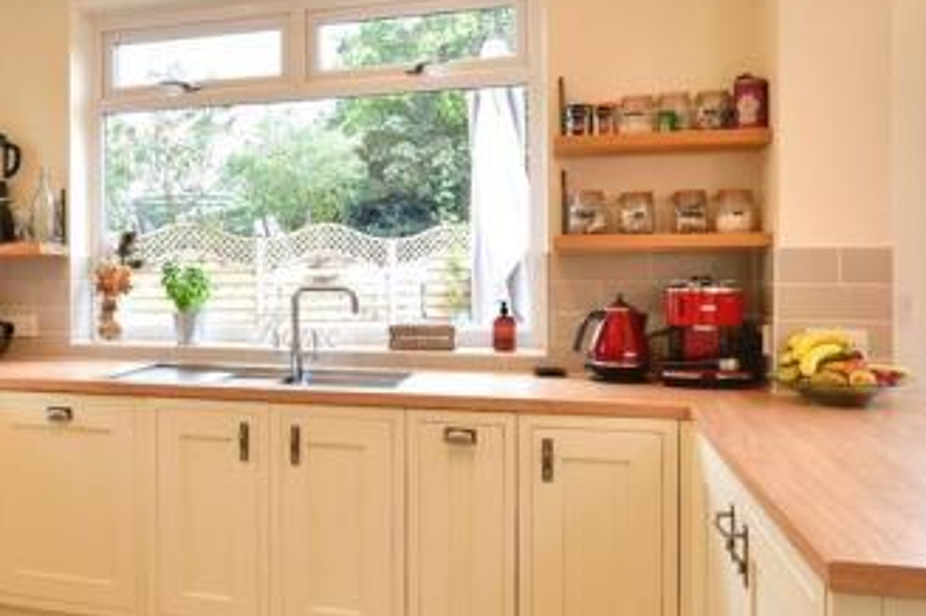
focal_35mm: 30
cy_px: 264
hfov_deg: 59.1
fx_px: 771
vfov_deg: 43.4
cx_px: 246
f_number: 7.1
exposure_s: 1/3
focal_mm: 10
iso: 160
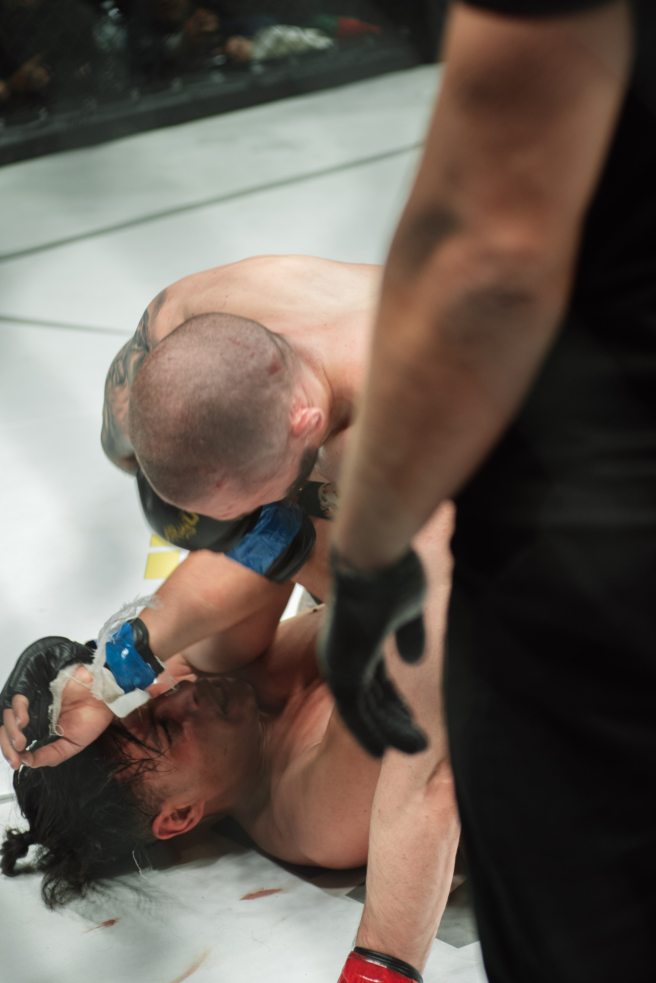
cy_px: 492
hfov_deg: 17.1
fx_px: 2185
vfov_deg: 25.4
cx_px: 328
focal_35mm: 80
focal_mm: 80
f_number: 4
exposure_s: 1/320
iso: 720
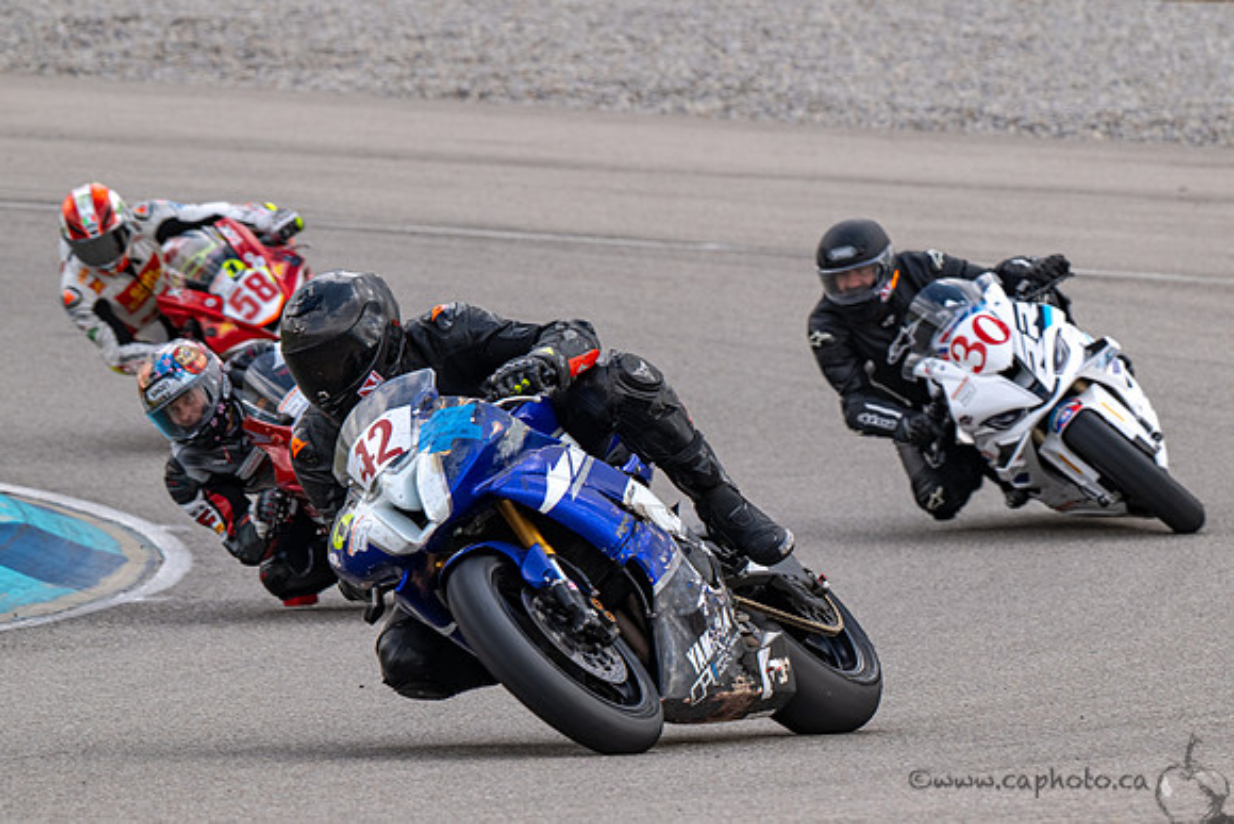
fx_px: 13995
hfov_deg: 5.0
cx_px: 762
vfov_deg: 3.4
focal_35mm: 408
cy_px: 504
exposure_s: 1/800
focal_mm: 310
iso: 560
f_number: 9
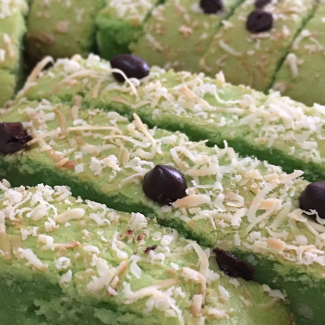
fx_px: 446
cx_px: 147
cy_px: 165
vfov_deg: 40.0
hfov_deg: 40.0
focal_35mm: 42
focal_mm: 4.15
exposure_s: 1/8
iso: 125
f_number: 2.2
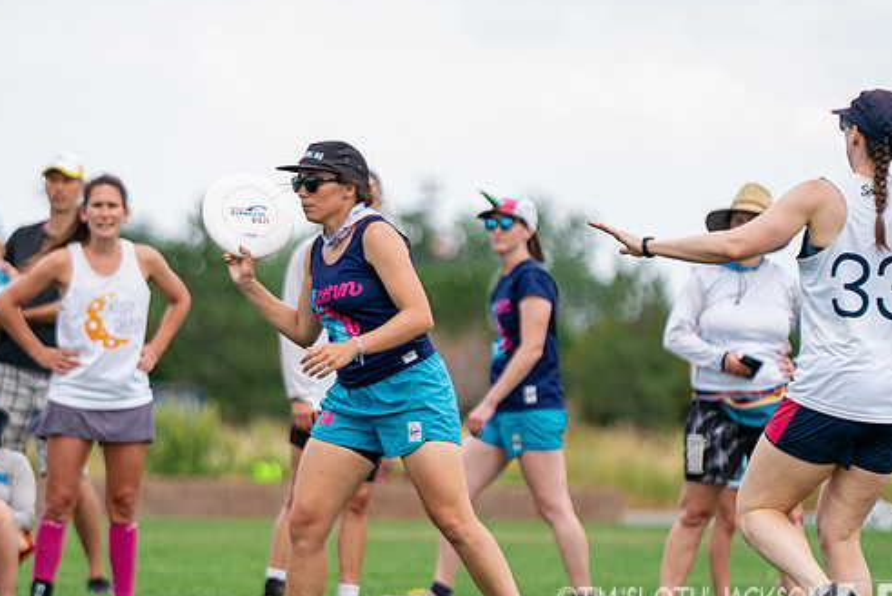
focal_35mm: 453
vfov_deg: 3.0
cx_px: 329
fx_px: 11230
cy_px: 316
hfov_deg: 4.5
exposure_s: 1/3200
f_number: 2.8
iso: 640
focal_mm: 200
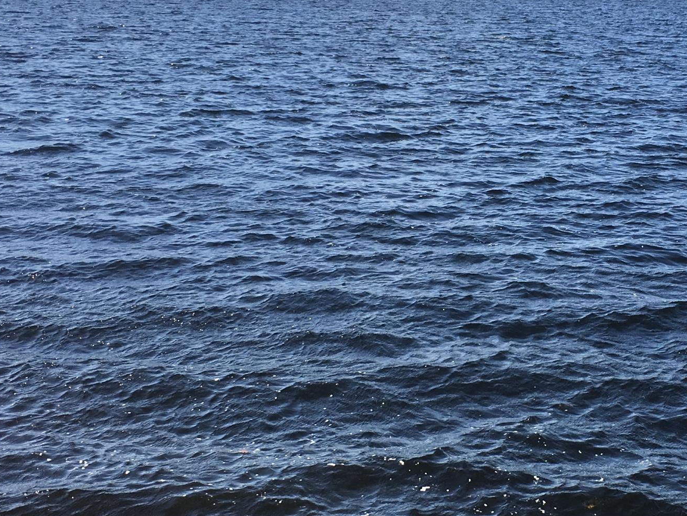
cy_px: 327
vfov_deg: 22.2
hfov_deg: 29.1
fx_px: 1310
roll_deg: +0.2
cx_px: 492
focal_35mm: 66
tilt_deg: -15.1
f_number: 2.2
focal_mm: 4.15
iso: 25
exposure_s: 1/1148
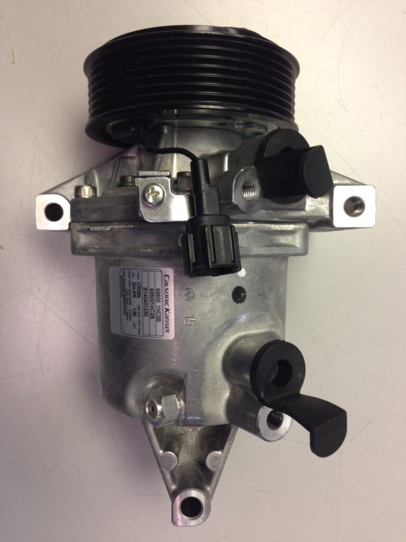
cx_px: 203
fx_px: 516
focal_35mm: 33
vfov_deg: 55.4
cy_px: 271
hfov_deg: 42.9
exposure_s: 1/20
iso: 80
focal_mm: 4.12
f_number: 2.4
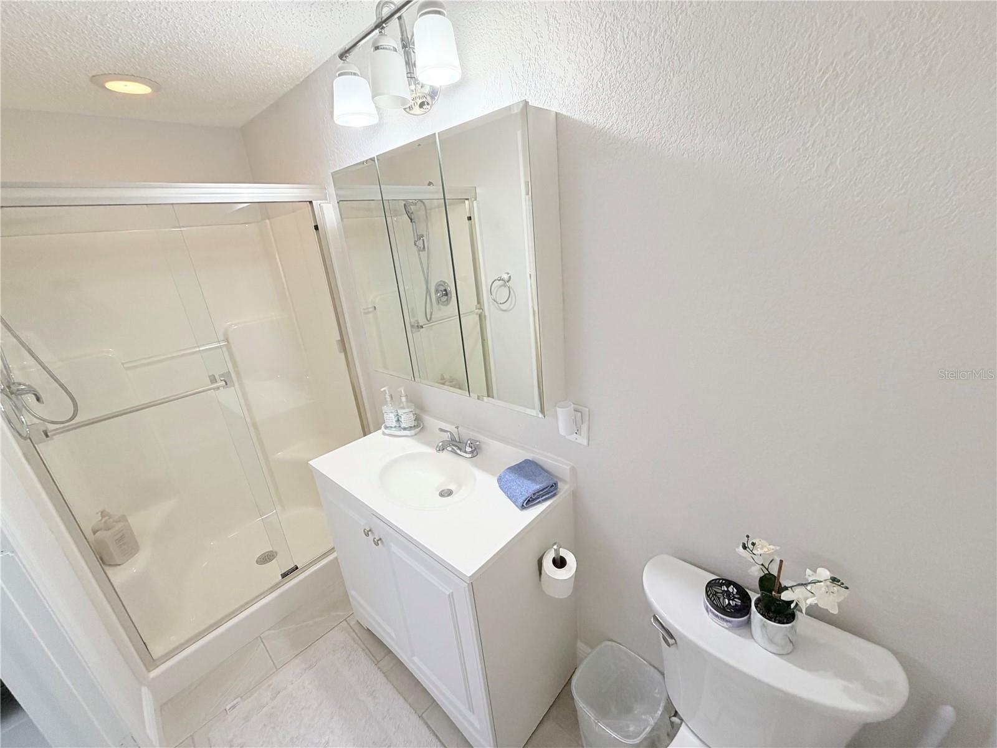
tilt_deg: -18.9
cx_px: 498
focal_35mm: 14
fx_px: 403
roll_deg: +5.8
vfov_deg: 85.7
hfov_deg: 102.1
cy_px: 374
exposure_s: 1/120
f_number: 2.2
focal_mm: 2.22
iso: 250
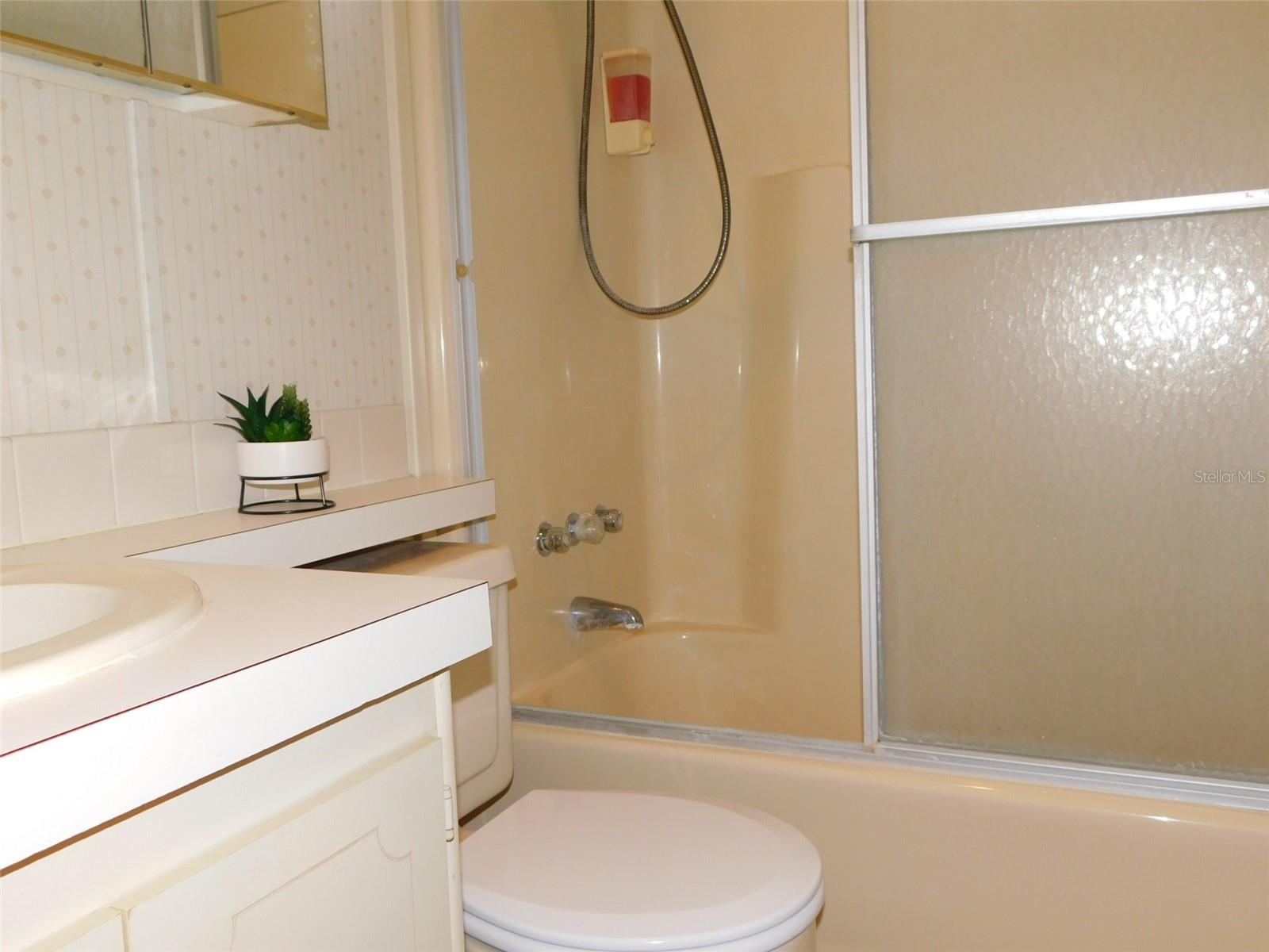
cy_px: 476
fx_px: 1100
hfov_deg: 60.0
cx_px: 634
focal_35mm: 30
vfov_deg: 46.8
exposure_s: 1/30
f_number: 3.2
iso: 200
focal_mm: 5.3
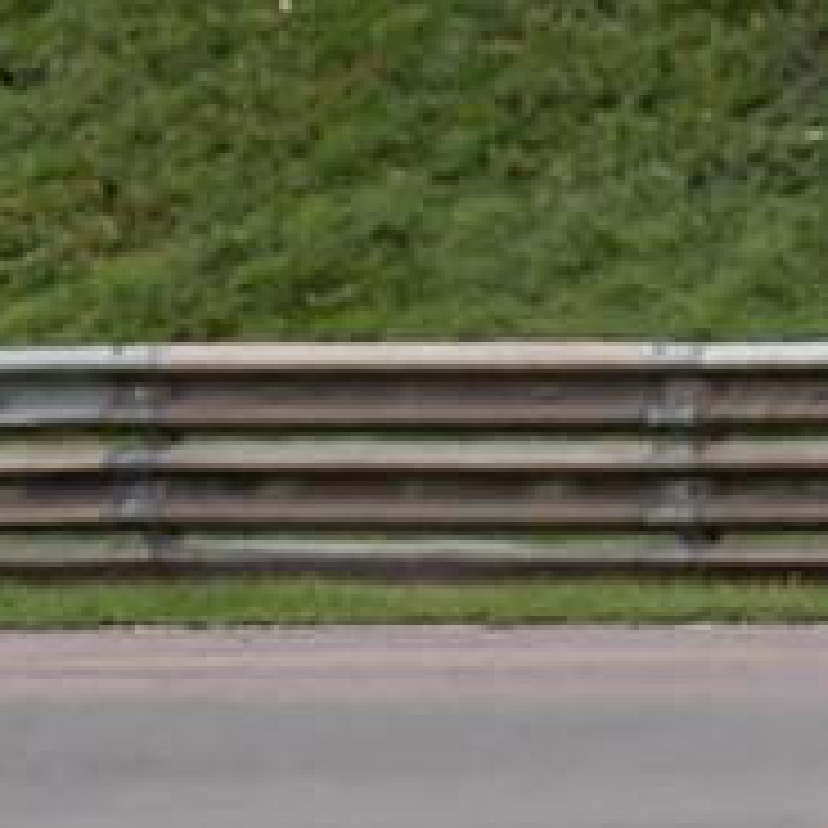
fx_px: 34260
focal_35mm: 1266
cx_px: -242
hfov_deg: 1.4
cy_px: 886
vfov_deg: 1.4
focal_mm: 164
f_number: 4
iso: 160
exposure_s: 1/800
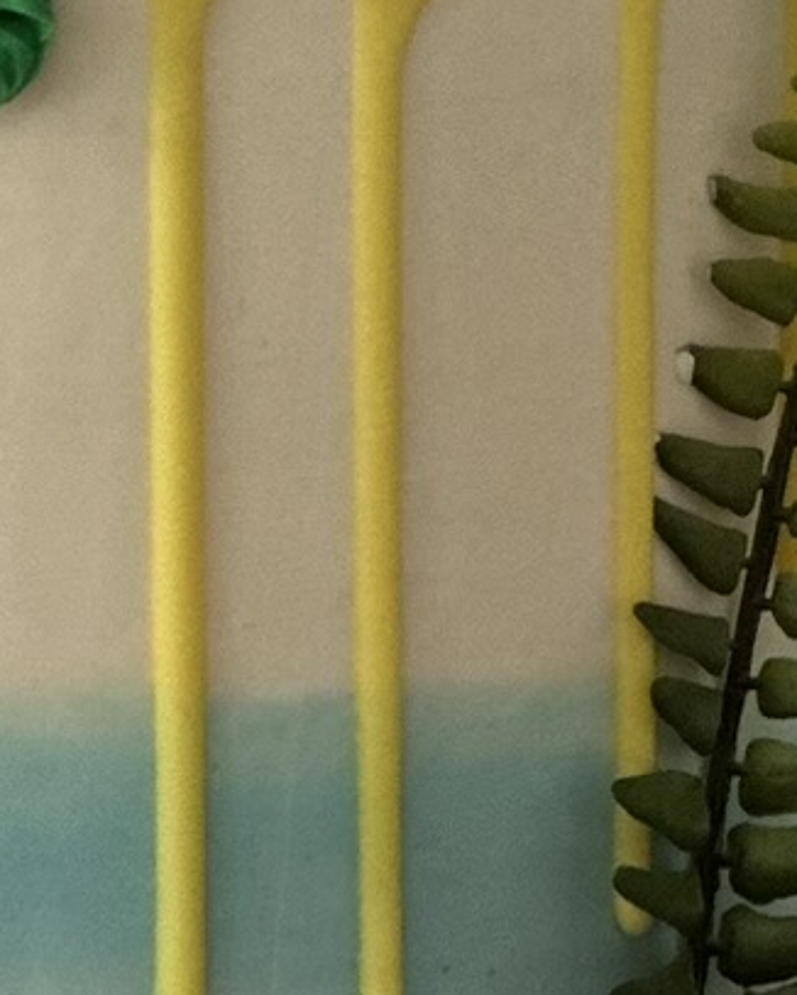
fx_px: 11137
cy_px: 462
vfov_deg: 5.1
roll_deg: -0.9
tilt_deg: -13.1
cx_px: -191
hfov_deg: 4.1
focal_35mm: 378
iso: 160
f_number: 2.8
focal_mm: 9
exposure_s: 1/121
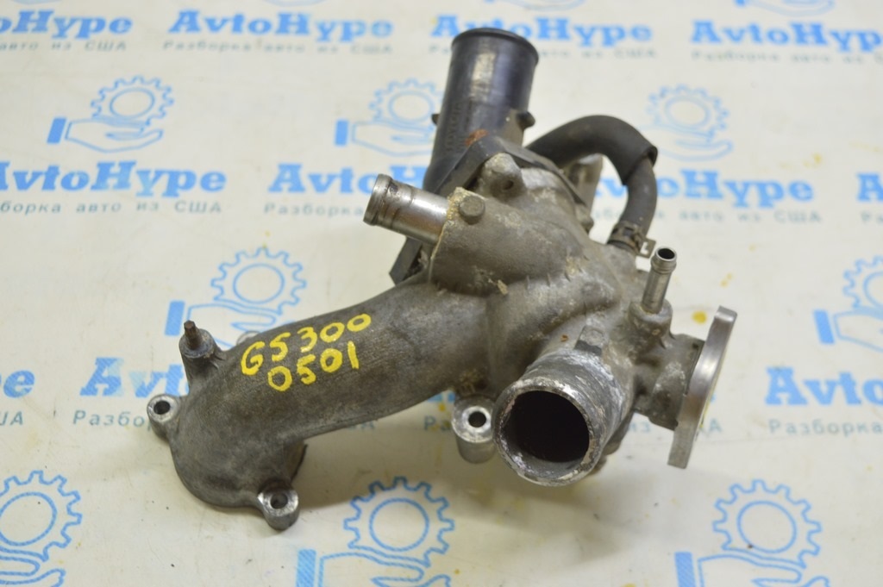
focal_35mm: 48
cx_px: 442
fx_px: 1176
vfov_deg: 28.0
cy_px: 294
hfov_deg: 41.1
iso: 400
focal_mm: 32
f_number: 5.6
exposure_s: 1/20
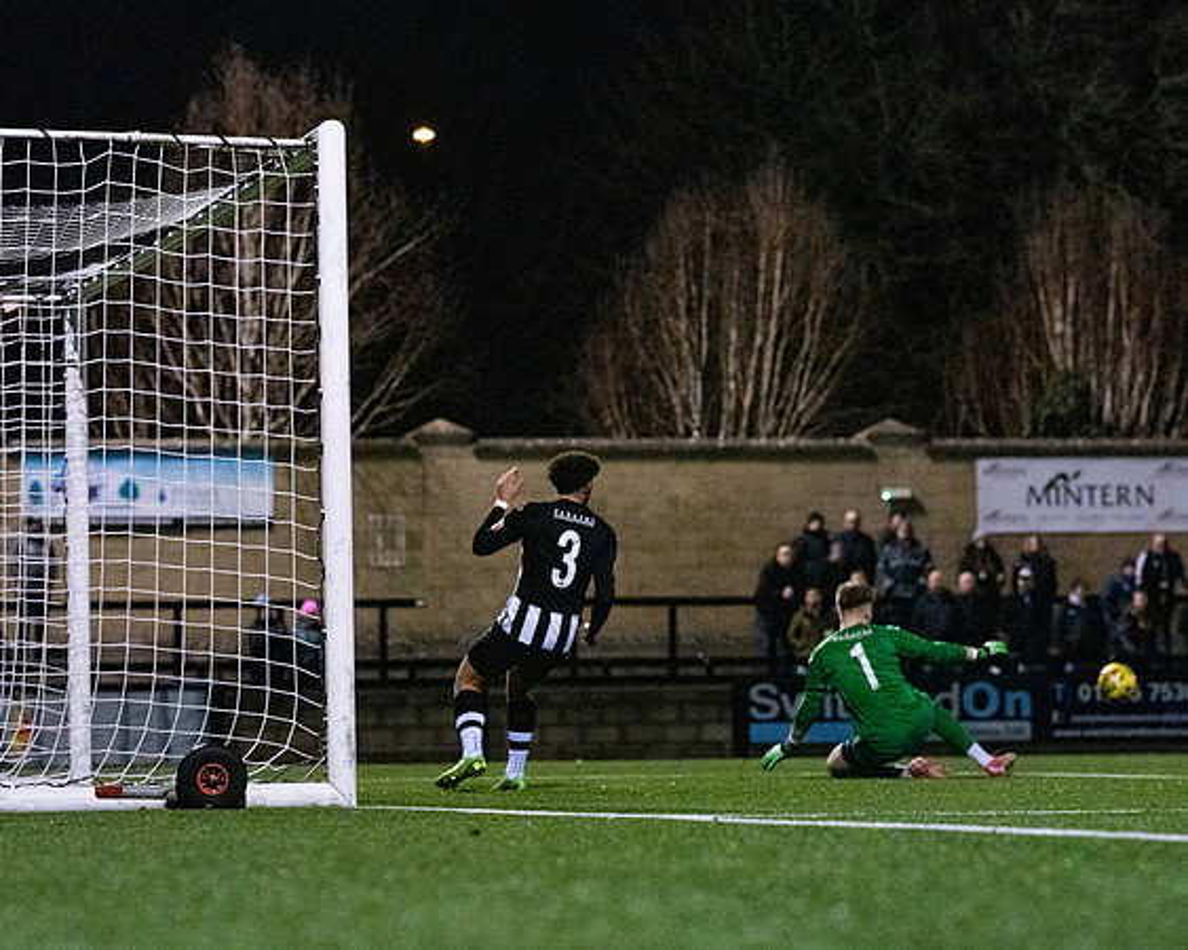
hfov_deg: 11.3
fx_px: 6022
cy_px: 449
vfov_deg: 9.0
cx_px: 531
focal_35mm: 171
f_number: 4
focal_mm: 135
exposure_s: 1/1000
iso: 12800
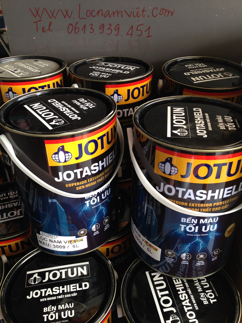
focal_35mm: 33
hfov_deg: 42.9
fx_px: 308
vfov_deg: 55.4
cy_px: 162
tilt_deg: -32.1
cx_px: 121
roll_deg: -1.5
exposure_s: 1/20
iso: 64
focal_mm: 4.12
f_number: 2.4
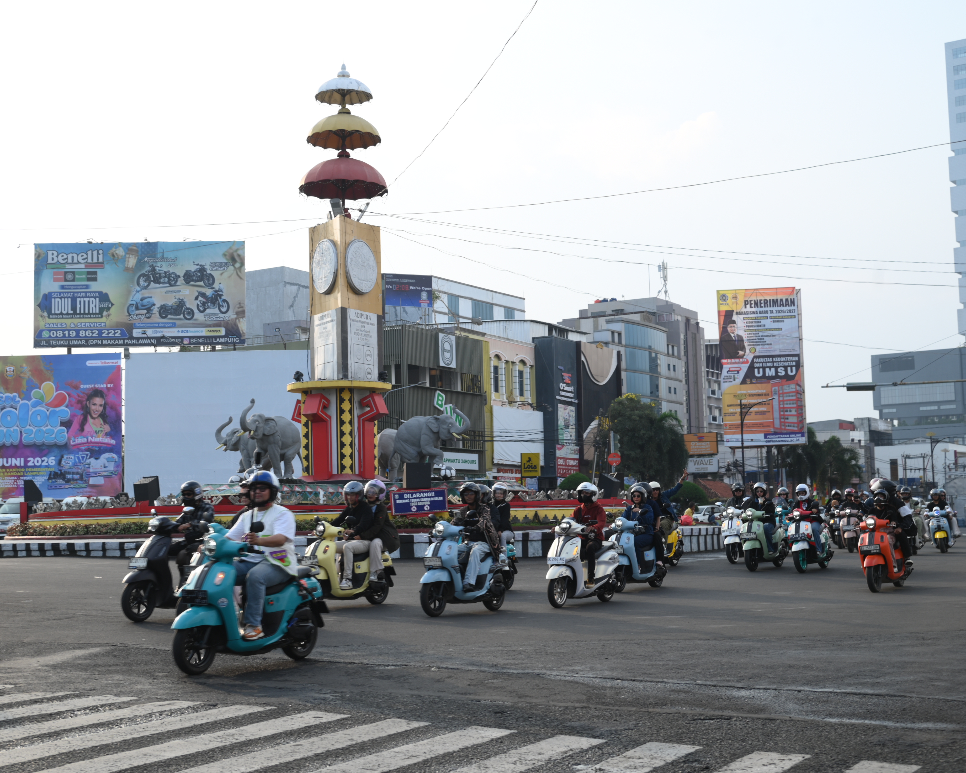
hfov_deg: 40.2
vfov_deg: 32.7
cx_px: 411
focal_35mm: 46
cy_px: 390
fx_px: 1315
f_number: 6.3
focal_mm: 40
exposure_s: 1/125
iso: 100
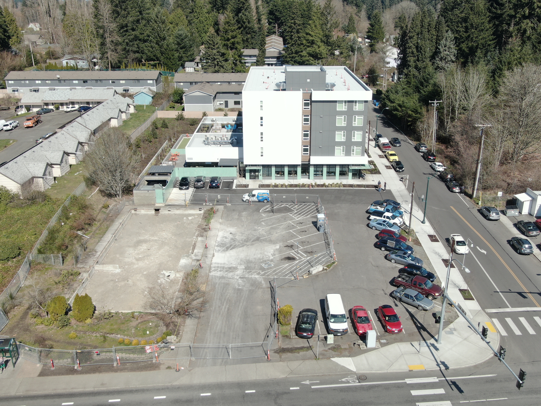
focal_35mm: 35
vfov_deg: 40.7
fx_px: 547
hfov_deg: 52.6
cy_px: 203
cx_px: 270
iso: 100
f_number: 3.3
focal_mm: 5.94
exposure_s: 1/320
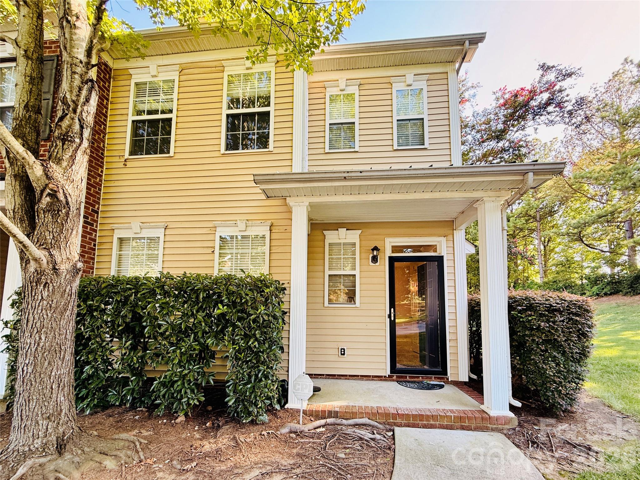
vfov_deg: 85.7
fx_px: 259
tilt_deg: +8.6
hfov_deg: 102.1
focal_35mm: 14
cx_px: 320
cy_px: 240
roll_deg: -0.6
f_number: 2.2
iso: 64
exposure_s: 1/99
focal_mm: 2.22
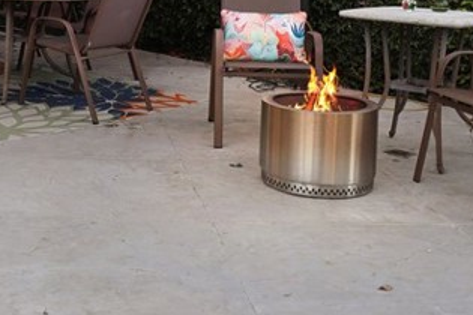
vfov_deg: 24.6
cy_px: -11
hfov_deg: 36.9
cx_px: 96
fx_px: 683
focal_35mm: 52
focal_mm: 16
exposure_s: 1/30
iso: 800
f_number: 6.3
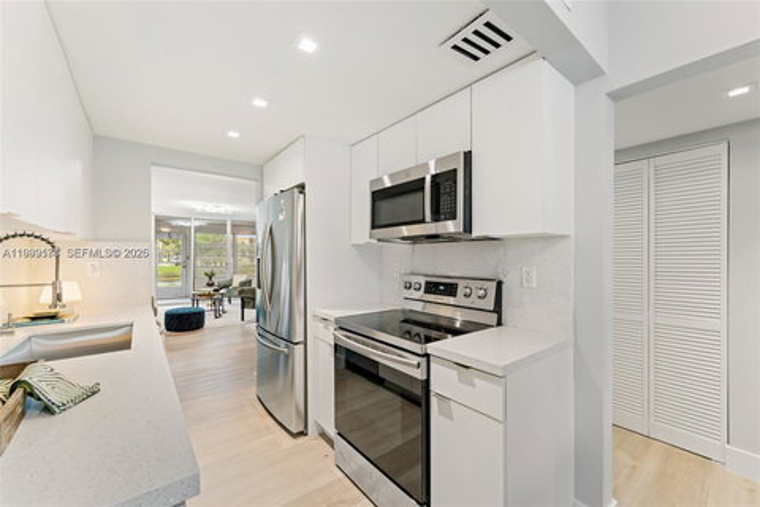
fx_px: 296
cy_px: 254
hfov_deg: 104.3
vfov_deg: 81.2
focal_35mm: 14
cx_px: 380
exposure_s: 1/6
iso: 640
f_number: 9
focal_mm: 14
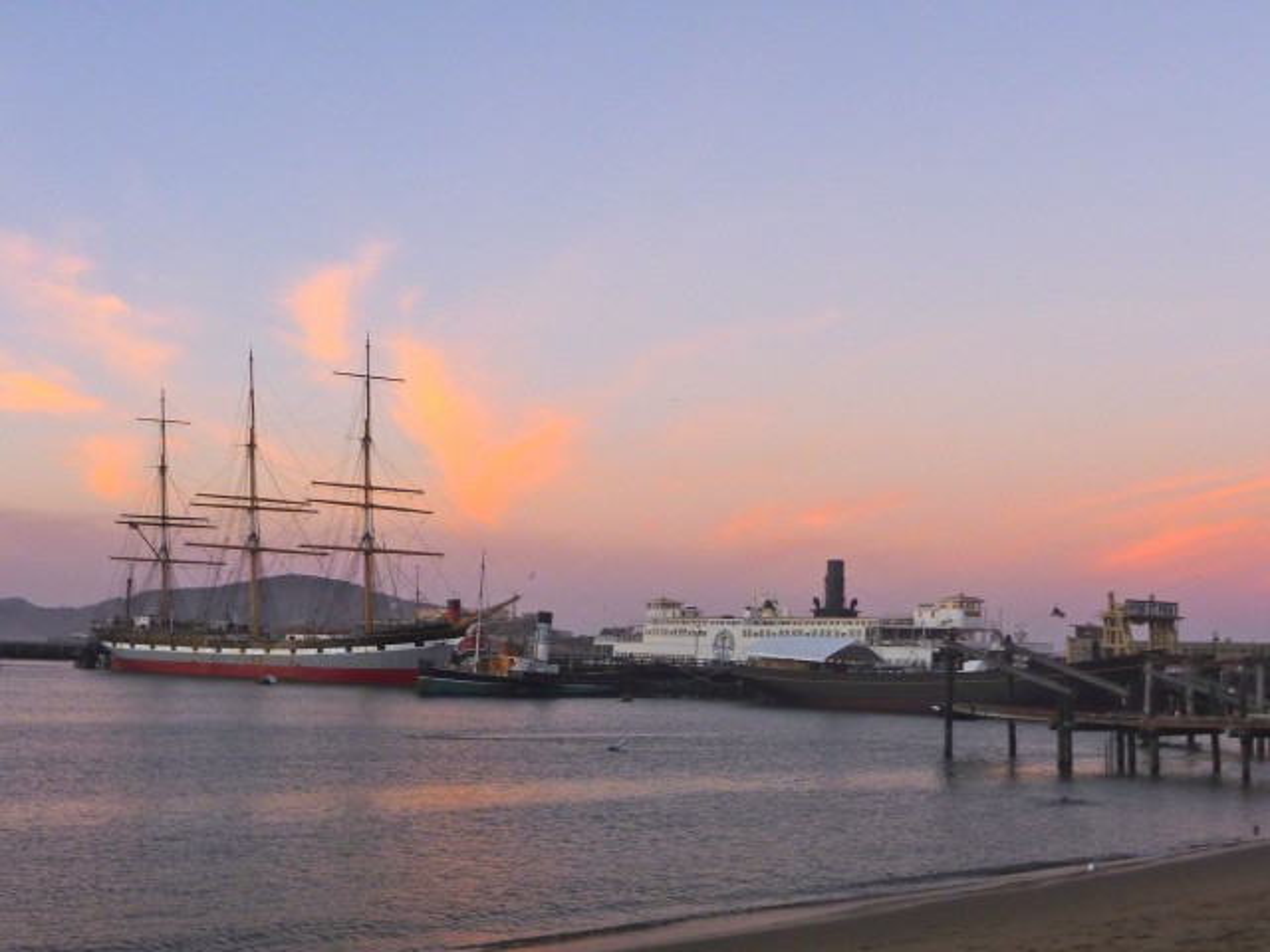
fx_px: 1724
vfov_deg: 30.9
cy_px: 476
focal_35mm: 47
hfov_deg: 40.4
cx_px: 635
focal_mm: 6.8
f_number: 4
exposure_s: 1/60
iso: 80
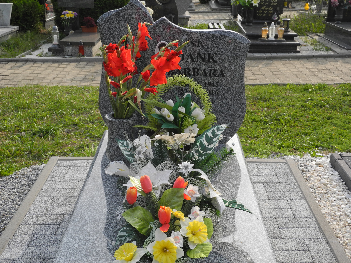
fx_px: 507
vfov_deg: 29.1
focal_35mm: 50
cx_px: 176
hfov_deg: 38.2
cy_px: 132
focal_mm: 10.7
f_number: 3.5
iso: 100
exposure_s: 1/500
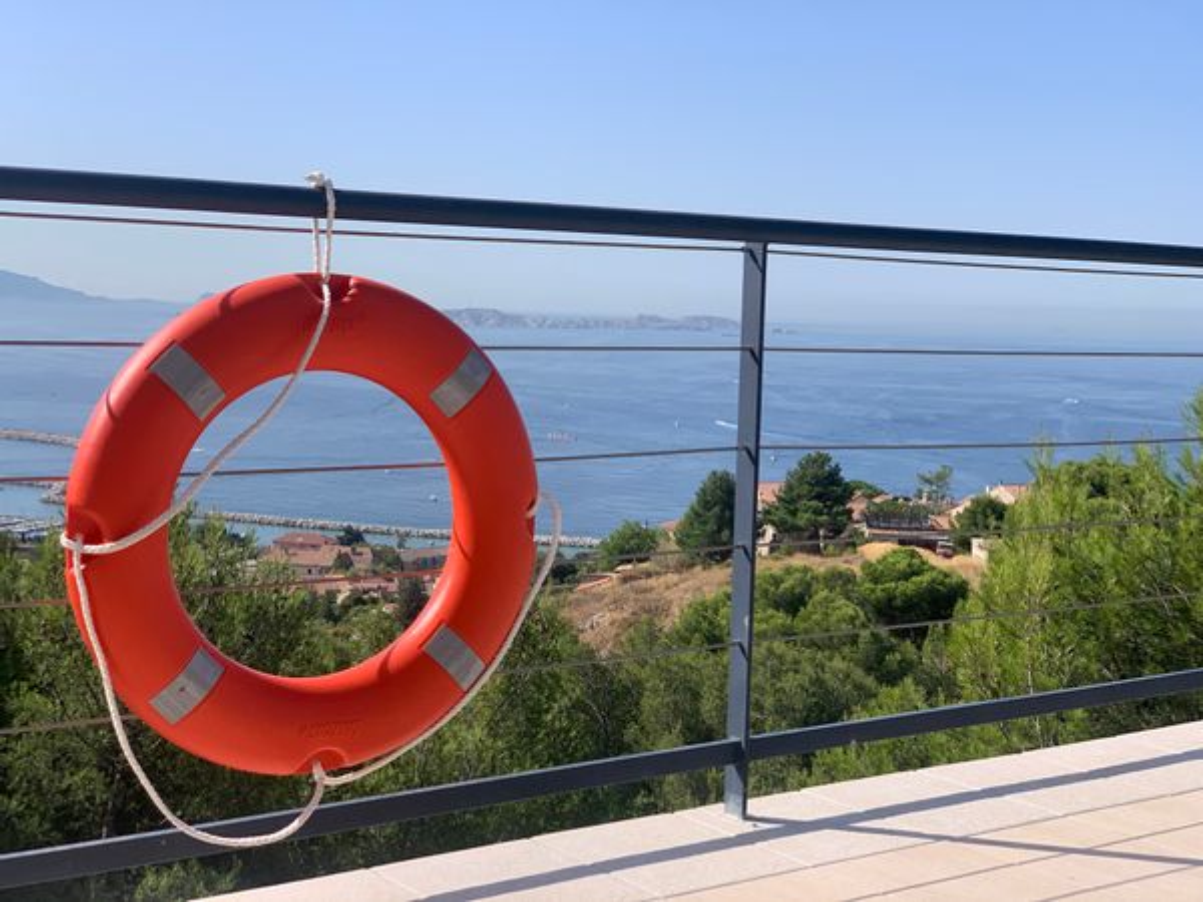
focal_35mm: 52
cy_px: 451
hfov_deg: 36.8
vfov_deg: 28.0
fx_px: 1807
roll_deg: -2.2
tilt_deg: -6.0
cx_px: 602
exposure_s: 1/1261
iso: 16
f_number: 2.4
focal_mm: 6
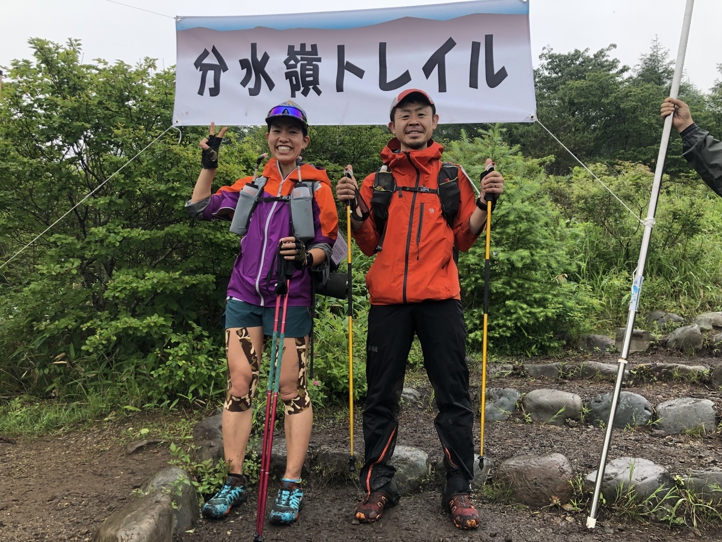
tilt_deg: +6.7
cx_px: 361
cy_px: 271
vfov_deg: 49.7
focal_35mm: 28
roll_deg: -0.5
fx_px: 584
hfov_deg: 63.4
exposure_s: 1/125
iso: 20
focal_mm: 4
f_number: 1.8
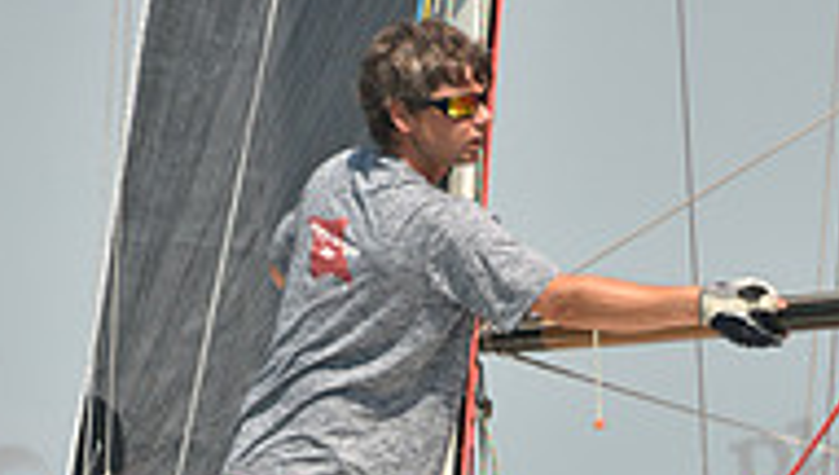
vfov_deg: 1.0
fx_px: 28289
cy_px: 1113
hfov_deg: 1.7
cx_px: 503
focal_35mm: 1270
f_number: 7.1
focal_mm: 400
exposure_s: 1/1250
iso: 320
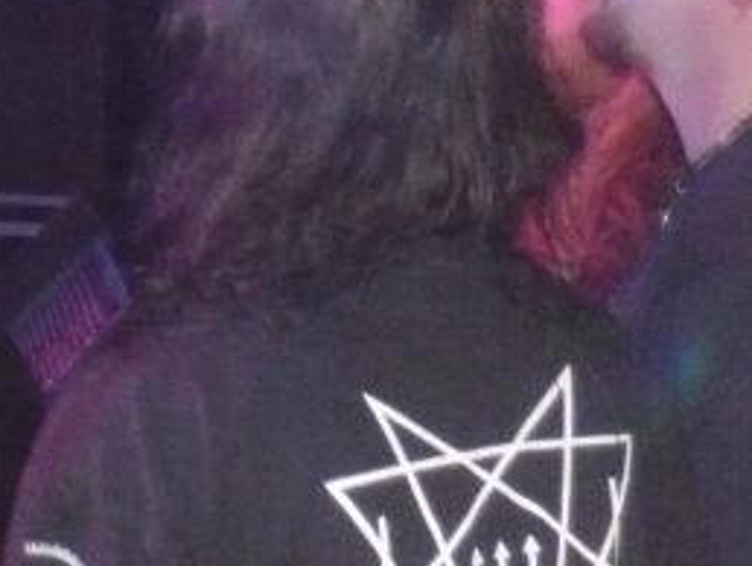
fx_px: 3436
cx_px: -227
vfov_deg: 9.2
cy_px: -193
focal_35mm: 158
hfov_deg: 12.1
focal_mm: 8.4
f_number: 3.8
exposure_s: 1/30
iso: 800
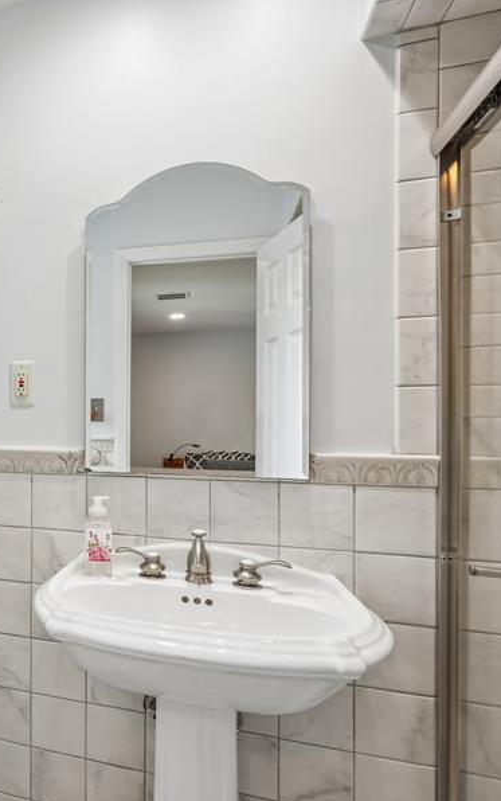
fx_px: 611
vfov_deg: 66.4
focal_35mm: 28
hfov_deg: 37.8
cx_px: -40
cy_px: 425
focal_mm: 16
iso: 400
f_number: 9
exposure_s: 1/25
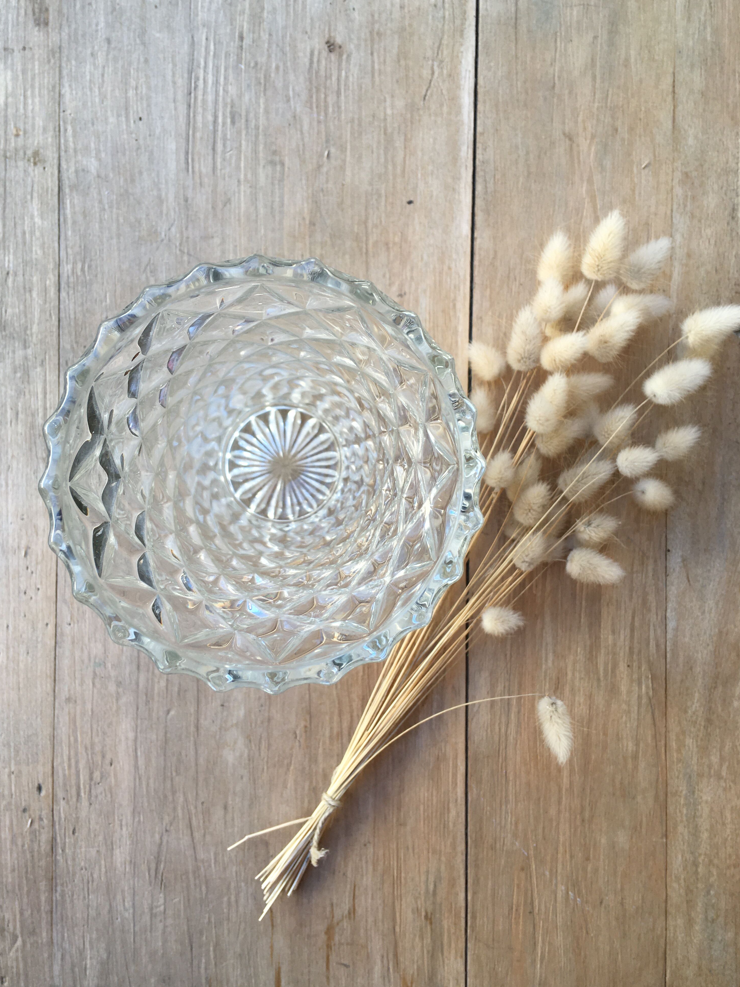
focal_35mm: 30
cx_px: 360
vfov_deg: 60.0
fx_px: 855
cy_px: 478
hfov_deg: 46.8
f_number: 2.2
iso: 25
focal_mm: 4.15
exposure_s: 1/100
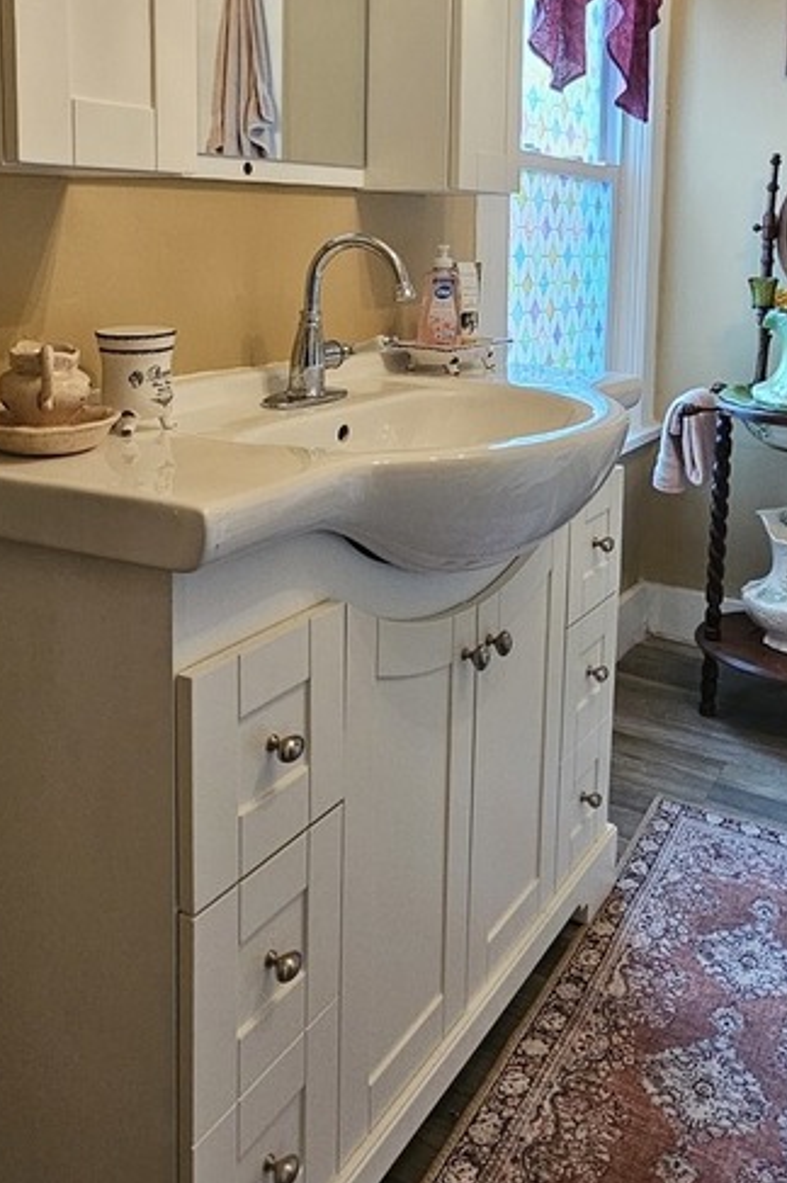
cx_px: 442
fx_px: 985
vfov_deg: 59.9
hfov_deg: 43.5
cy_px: 360
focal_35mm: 30
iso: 320
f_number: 2.2
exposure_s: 1/40
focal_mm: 2.2
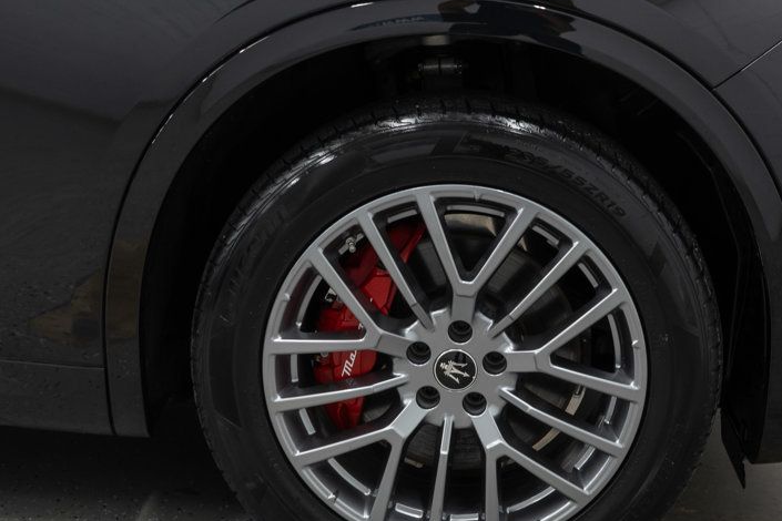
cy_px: 308
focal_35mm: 61
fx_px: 1325
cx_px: 497
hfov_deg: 32.7
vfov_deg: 22.2
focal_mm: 28
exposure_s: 1/40
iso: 320
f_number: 3.2
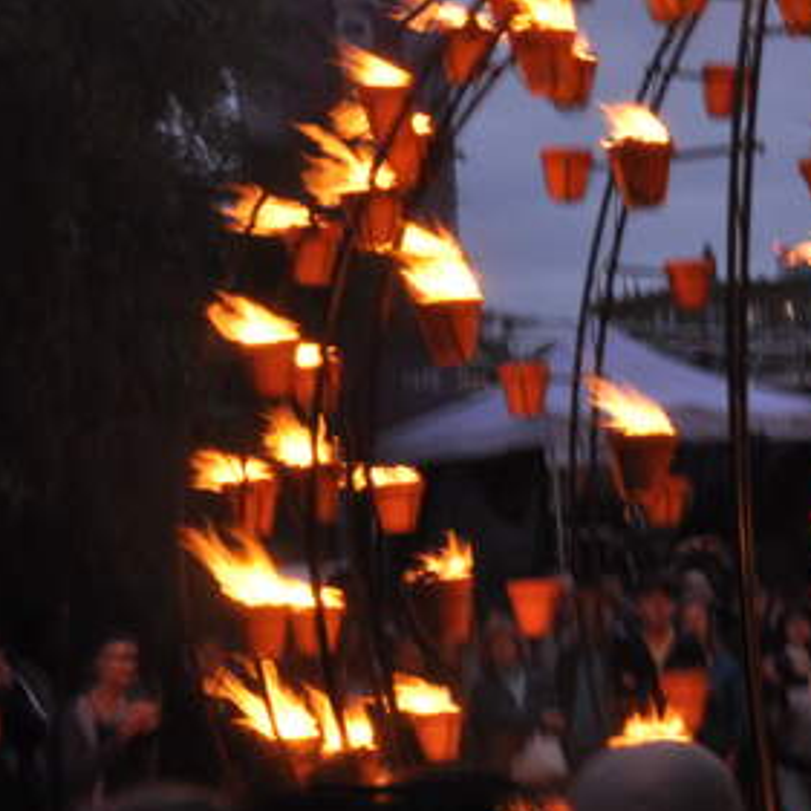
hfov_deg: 14.7
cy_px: 426
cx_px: 900
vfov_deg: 15.0
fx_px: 3075
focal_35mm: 116
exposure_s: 1.3
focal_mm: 40
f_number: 22
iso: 400
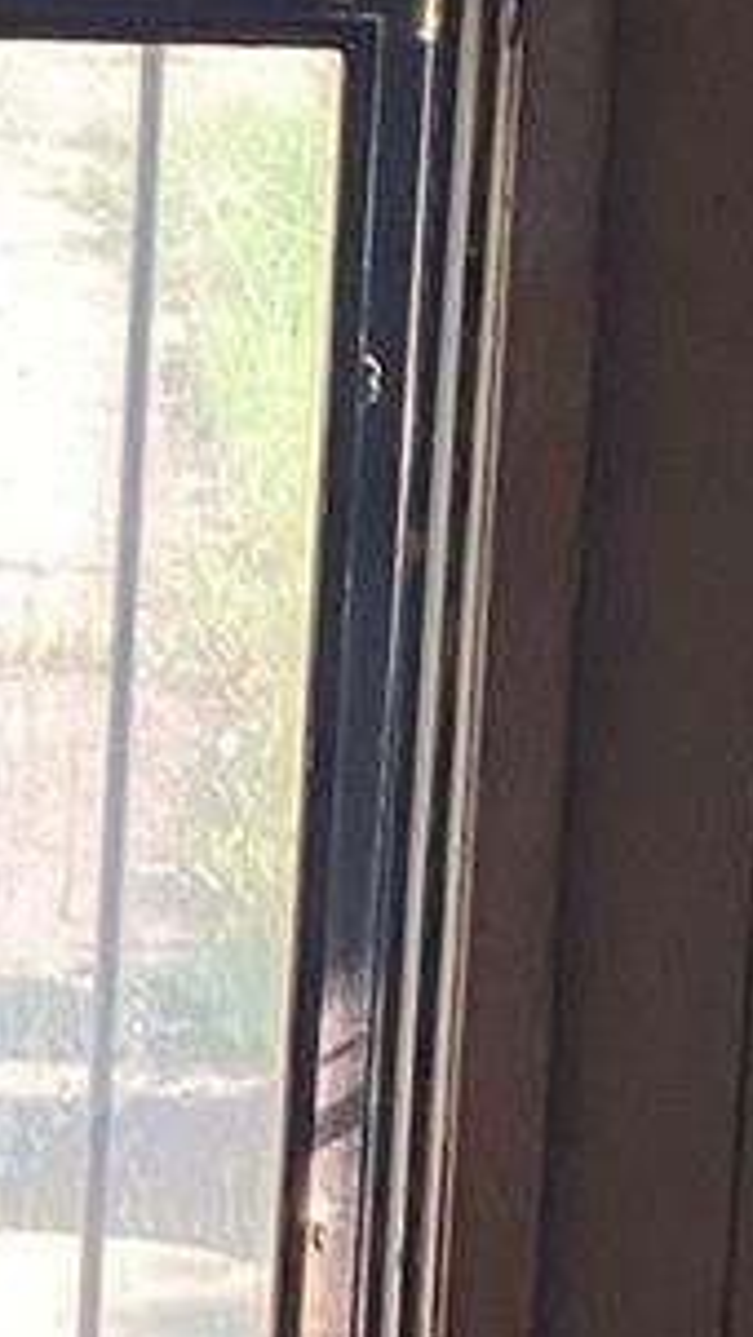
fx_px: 5109
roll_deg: -1.7
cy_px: -53
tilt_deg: -12.2
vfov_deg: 14.6
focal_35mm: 144
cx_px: 53
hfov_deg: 8.4
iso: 160
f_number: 1.8
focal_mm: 4.25
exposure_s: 1/60
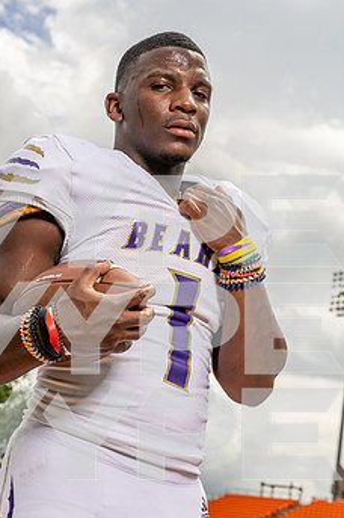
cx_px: 122
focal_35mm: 67
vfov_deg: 30.0
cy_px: 329
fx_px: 962
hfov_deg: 20.2
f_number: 8
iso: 100
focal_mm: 51
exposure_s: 1/160
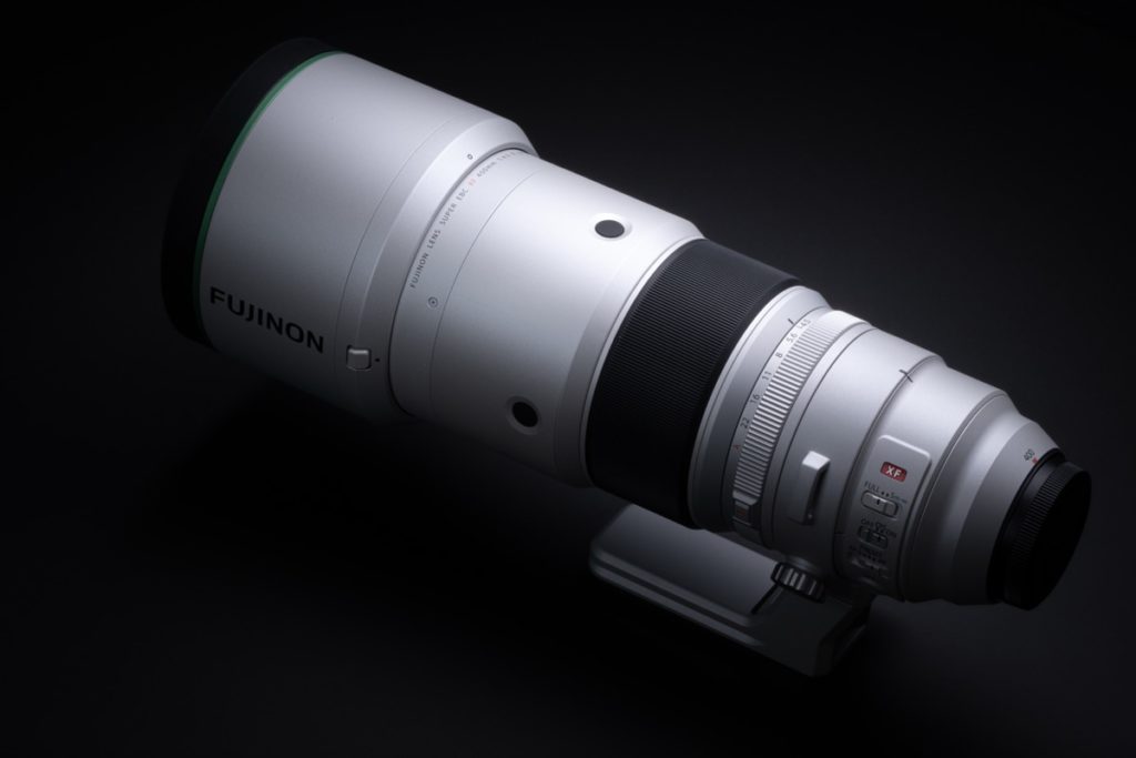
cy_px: 379
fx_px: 3787
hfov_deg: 17.1
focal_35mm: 120
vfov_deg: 11.4
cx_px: 568
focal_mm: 80
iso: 200
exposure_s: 1/180
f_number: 22
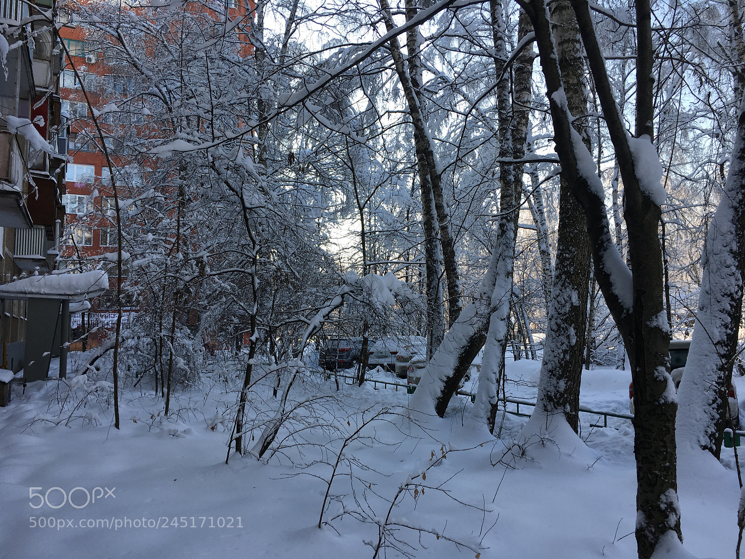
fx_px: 624
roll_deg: +0.3
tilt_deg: +4.8
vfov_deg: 48.2
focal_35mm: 29
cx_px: 372
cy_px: 280
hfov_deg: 61.7
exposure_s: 1/545
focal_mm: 4.15
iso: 25
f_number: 2.2
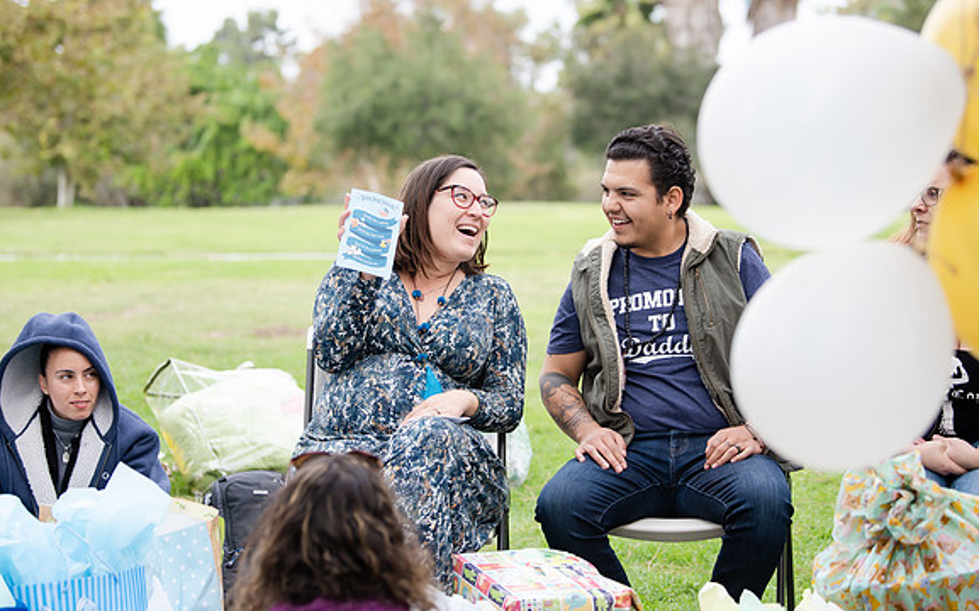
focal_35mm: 92
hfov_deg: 22.6
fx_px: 2453
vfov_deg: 14.2
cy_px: 273
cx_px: 466
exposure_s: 1/500
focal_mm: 70
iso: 200
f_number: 2.8
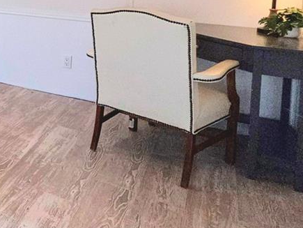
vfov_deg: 30.3
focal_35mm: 43
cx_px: -143
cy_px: -21
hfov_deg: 29.0
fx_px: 377
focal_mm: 2.2
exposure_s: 1/60.2
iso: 64
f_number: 1.9
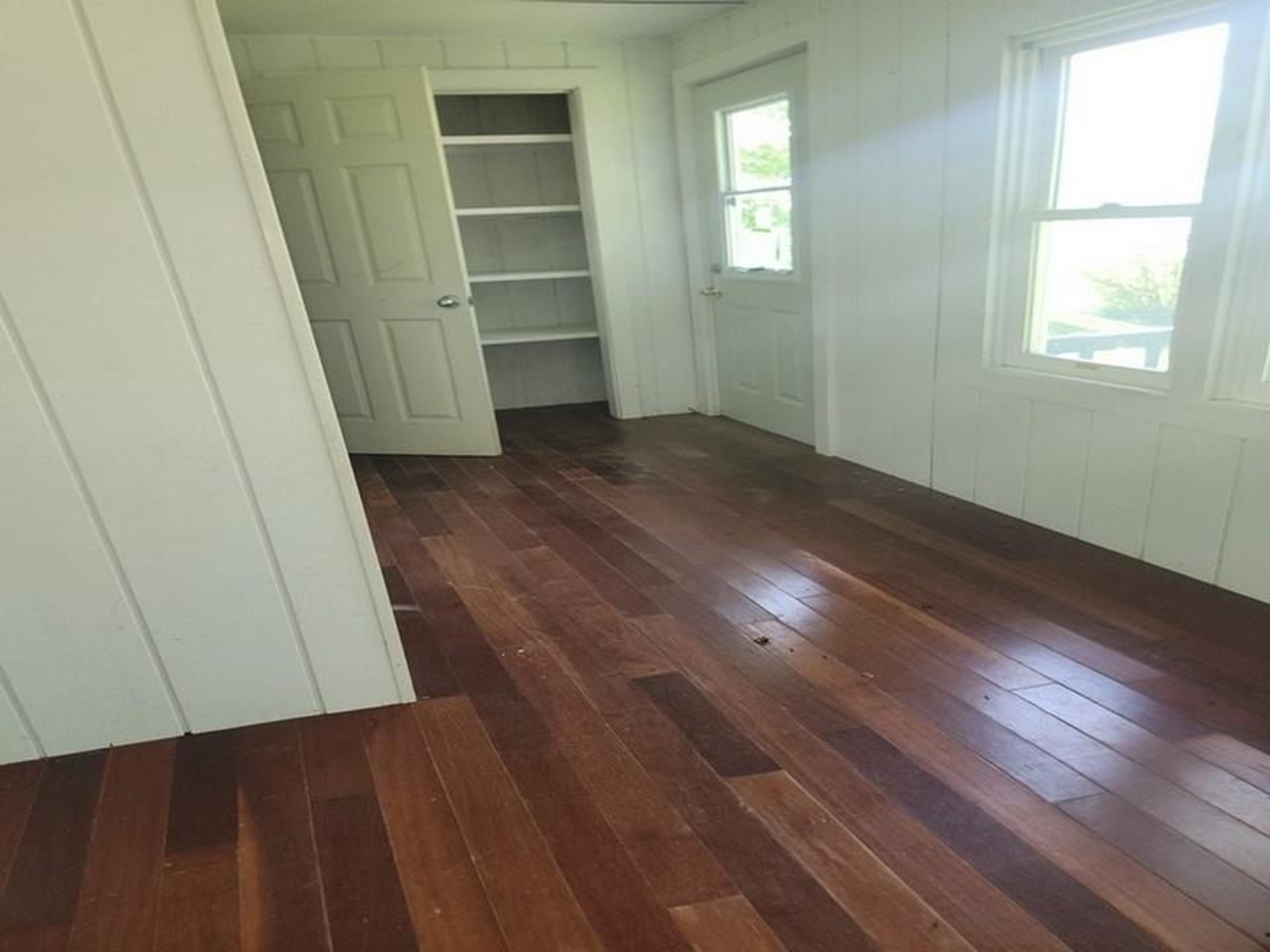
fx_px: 881
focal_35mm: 24
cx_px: 635
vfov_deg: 56.8
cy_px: 476
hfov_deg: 71.6
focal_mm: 6.7
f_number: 1.8
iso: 125
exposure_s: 1/60
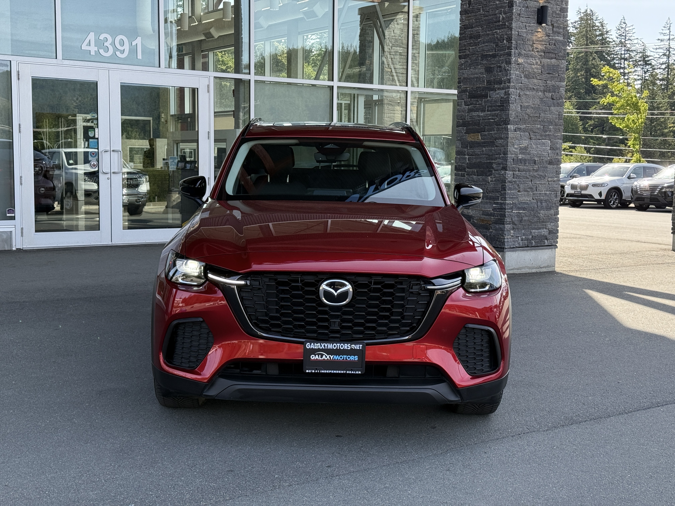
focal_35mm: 48
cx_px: 338
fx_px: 936
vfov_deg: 30.3
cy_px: 253
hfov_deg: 39.7
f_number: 1.78
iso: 80
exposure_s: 1/917
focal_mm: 6.76
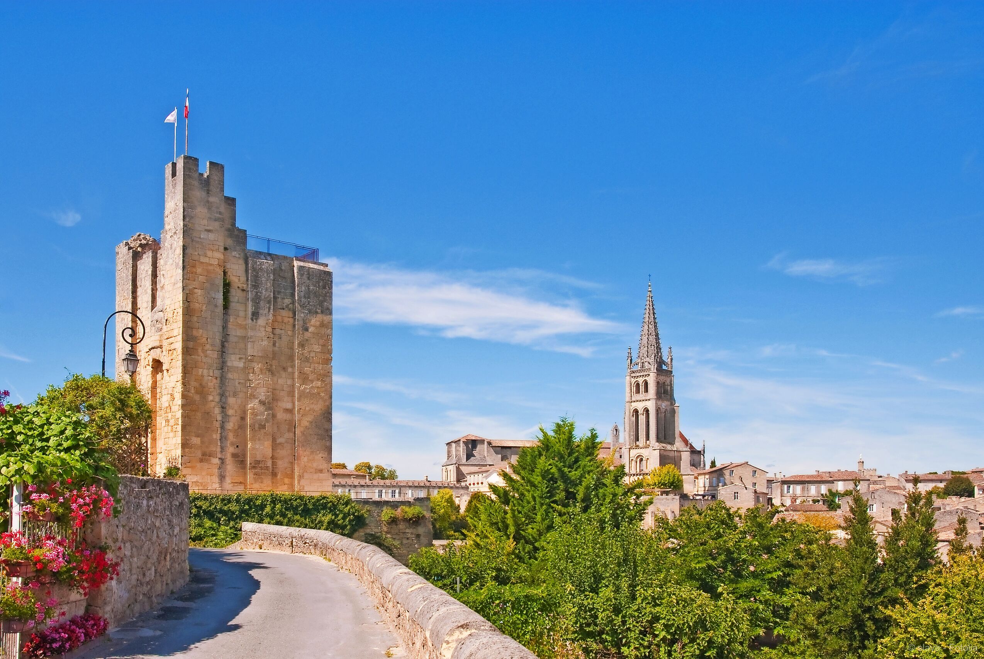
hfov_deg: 61.9
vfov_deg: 43.7
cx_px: 492
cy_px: 330
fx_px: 821
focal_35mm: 30
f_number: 8
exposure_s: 1/250
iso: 100
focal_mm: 20
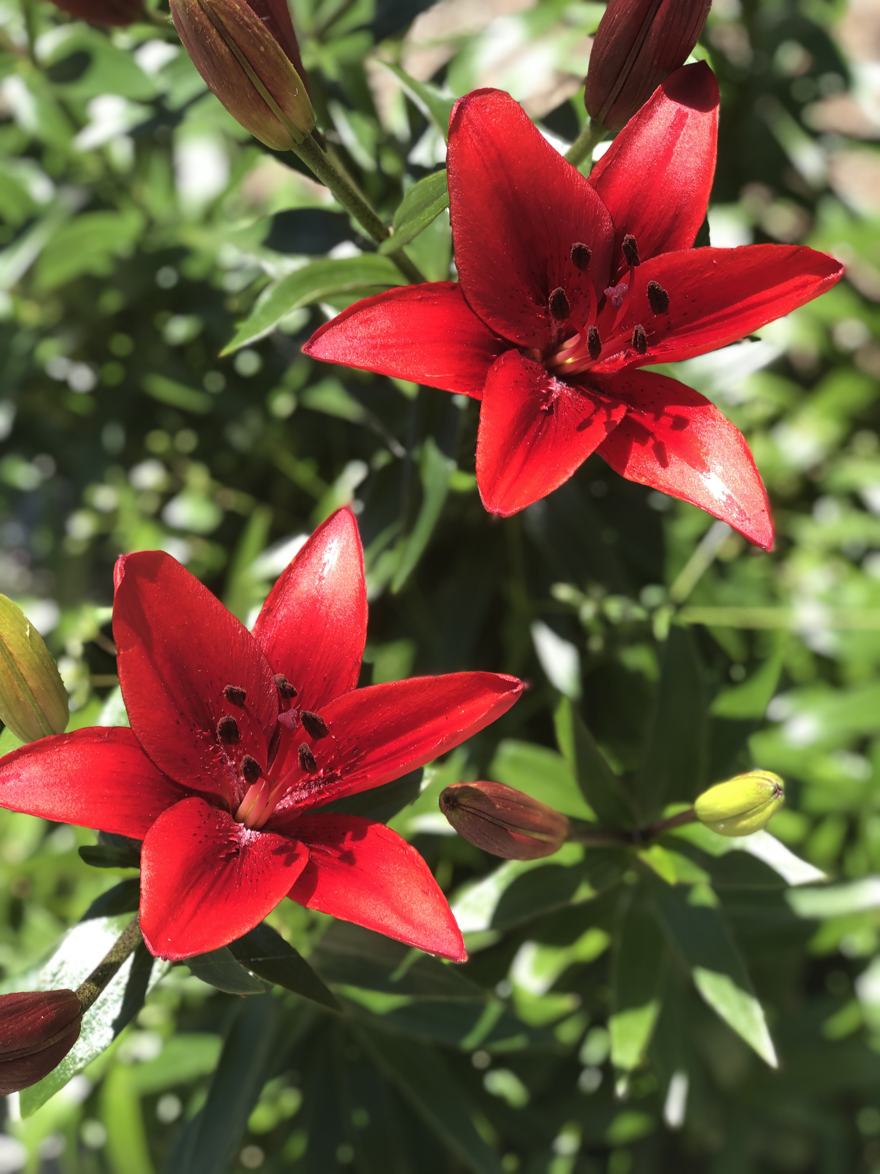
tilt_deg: -67.6
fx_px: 1932
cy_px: 587
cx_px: 440
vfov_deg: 33.8
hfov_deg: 25.7
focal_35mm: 57
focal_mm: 6.6
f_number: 2.8
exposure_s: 1/180
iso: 20
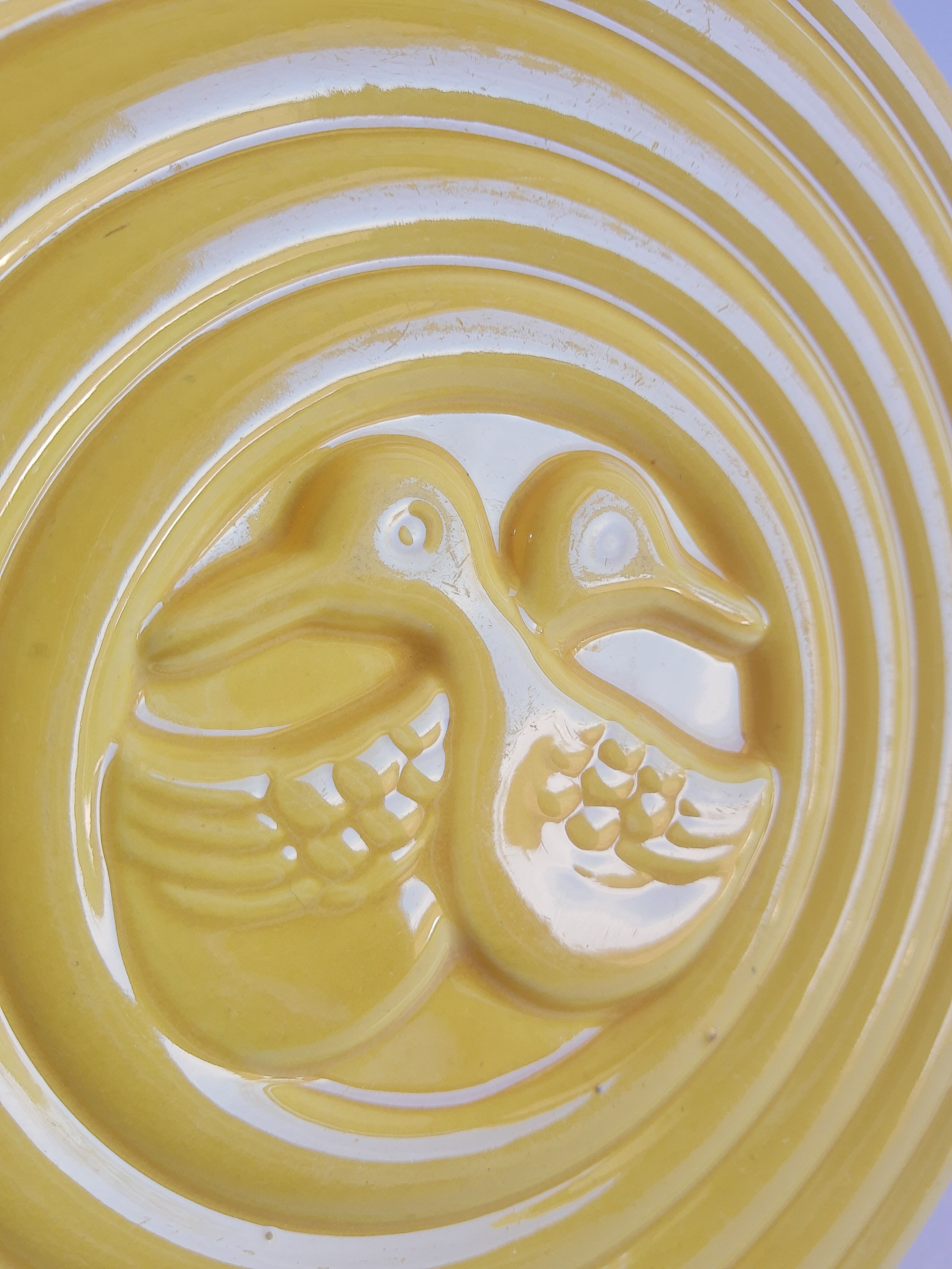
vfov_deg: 67.3
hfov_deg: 53.1
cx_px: 476
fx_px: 953
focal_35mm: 26
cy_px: 634
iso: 68
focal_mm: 3.95
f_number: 1.8
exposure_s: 1/100
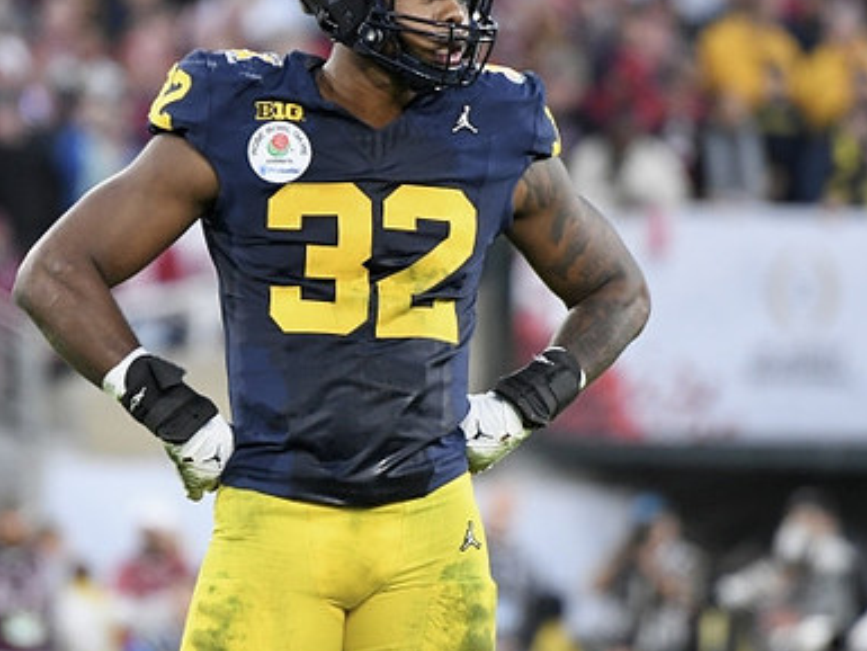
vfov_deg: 1.7
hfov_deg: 2.3
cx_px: 324
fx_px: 21772
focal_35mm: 869
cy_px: 309
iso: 3200
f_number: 5.6
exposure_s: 1/500
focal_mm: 400
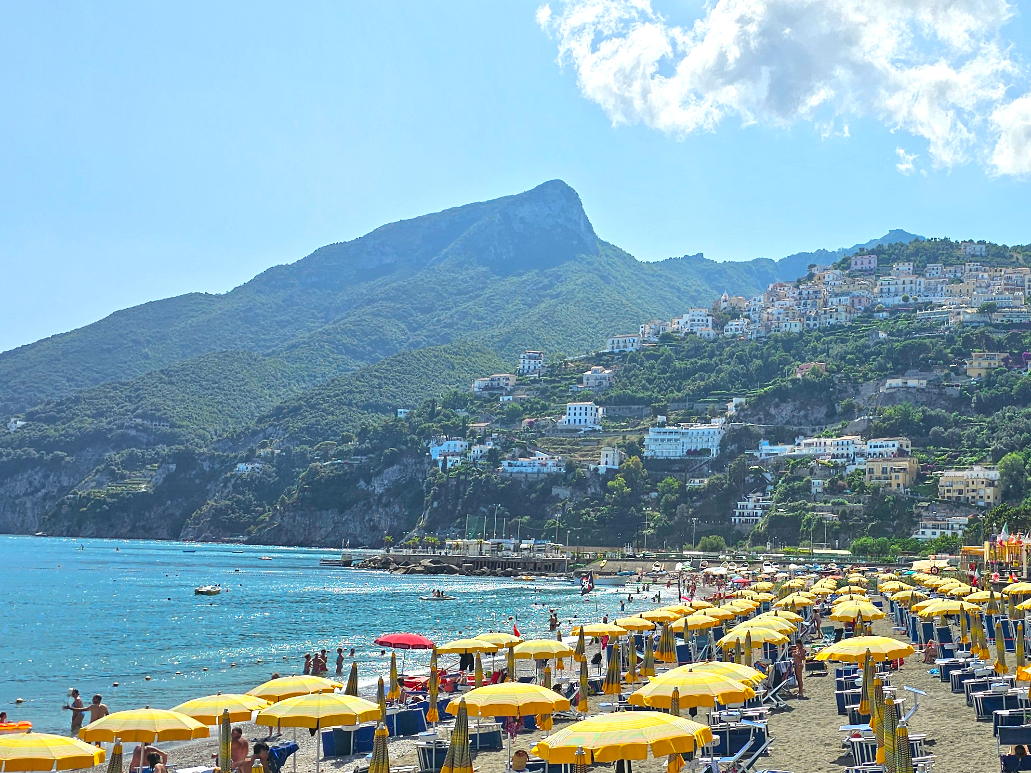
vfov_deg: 33.6
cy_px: 371
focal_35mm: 43
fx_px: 1281
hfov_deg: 42.9
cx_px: 731
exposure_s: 1/2000
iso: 12
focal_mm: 6.3
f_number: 1.7
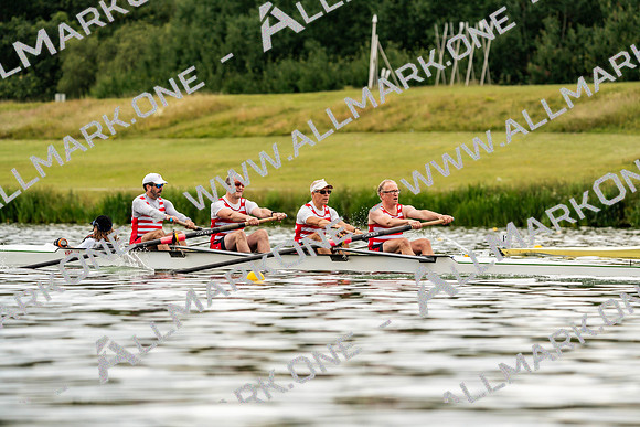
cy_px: 214
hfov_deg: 6.5
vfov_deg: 4.4
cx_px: 320
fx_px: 5601
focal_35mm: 315
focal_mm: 315
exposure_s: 1/2000
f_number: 6.3
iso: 400
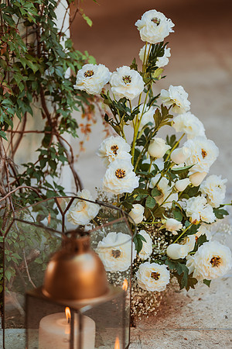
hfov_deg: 10.2
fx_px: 1305
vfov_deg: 15.2
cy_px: 174
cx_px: 116
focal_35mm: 135
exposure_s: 1/320
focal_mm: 135
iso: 100
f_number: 1.8
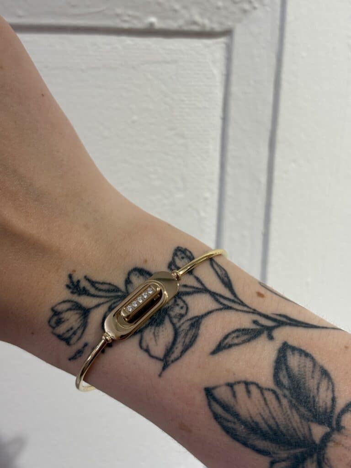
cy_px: 234
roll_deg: -2.5
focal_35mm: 52
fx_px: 703
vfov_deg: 36.8
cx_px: 176
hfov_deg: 28.0
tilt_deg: -15.6
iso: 25
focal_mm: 5.96
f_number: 1.6
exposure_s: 1/100
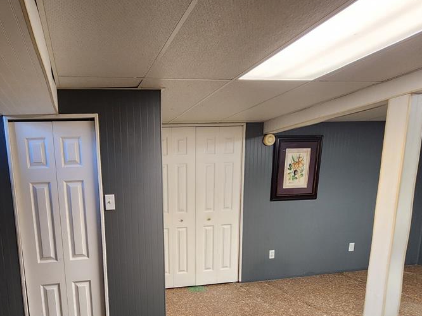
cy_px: 234
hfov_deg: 77.5
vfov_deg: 62.5
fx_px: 244
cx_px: 122
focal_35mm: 20
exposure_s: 1/60
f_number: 2.2
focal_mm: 2.2
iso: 320
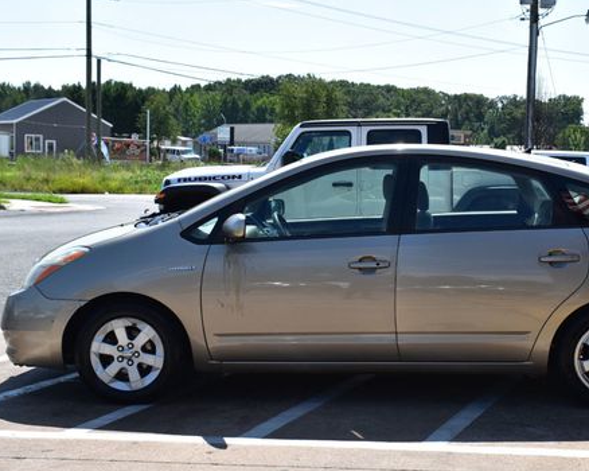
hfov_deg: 31.5
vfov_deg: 25.5
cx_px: 375
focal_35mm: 60
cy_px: 273
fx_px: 1040
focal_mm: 29
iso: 400
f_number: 11
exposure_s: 1/500
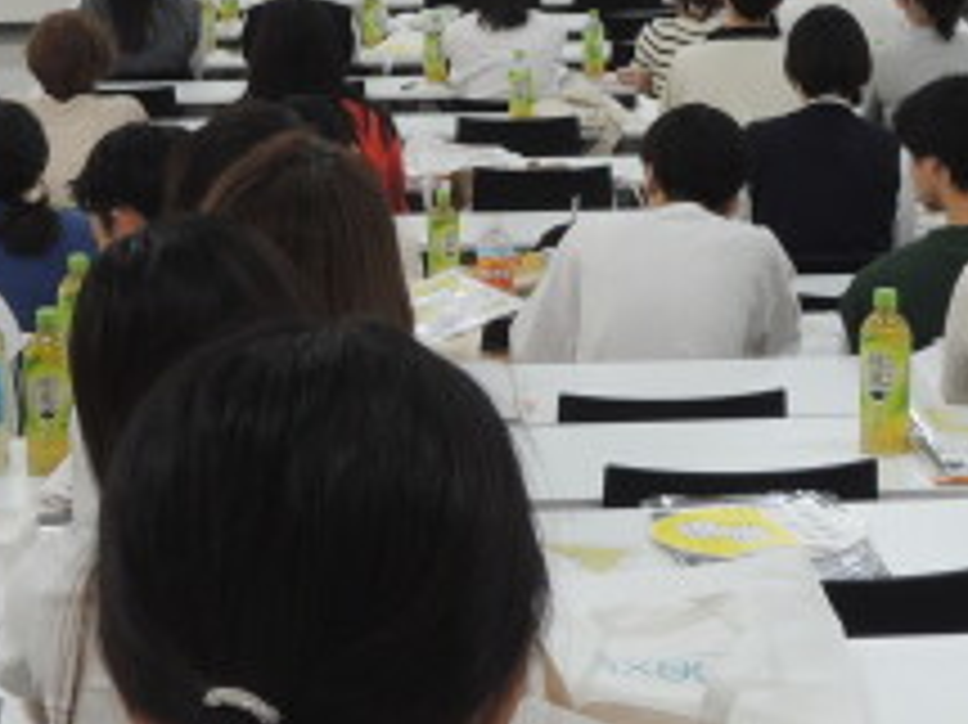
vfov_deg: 12.3
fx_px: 3326
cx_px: 509
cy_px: 45
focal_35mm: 119
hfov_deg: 16.6
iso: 110
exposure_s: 1/50
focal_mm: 7.2
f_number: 3.3
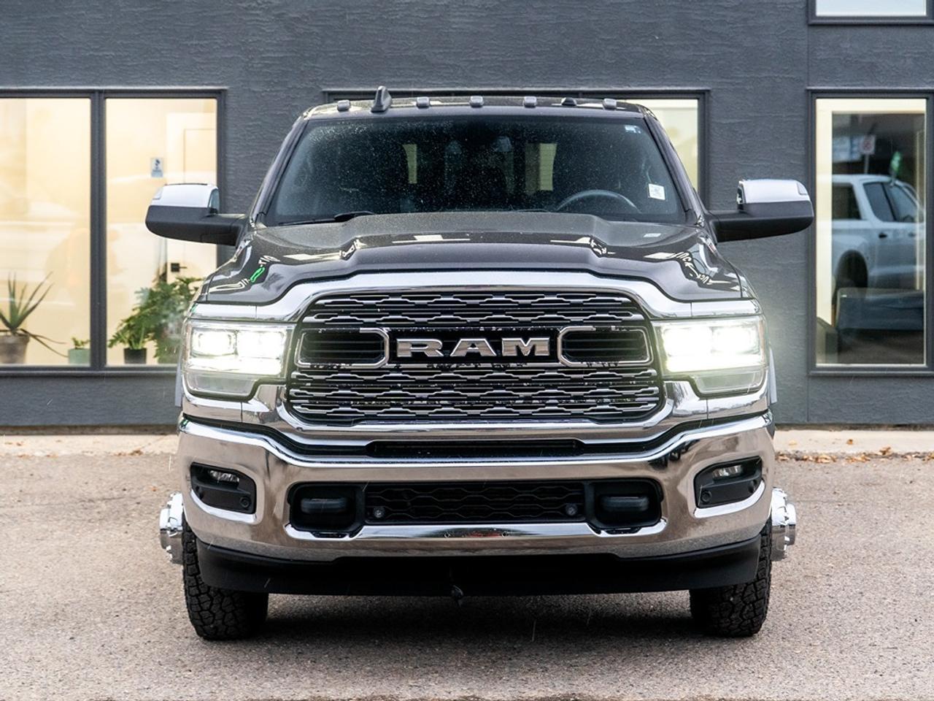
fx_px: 2044
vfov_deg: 19.4
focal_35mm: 76
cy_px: 226
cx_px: 473
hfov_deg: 25.7
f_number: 4
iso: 1600
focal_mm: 50
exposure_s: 1/100
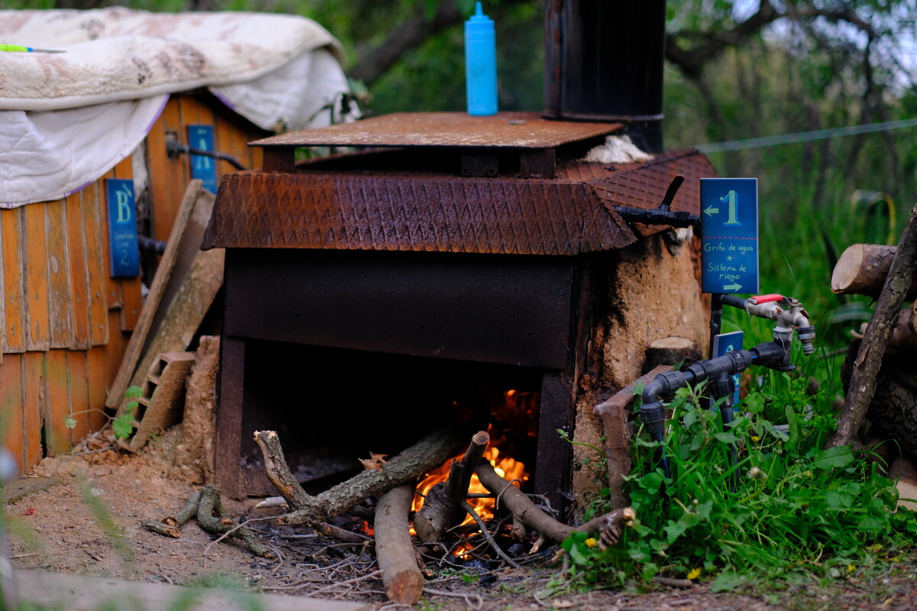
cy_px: 306
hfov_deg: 24.2
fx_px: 2139
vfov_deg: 16.3
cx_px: 458
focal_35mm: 84
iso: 320
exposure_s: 1/1100
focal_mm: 56
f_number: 1.2
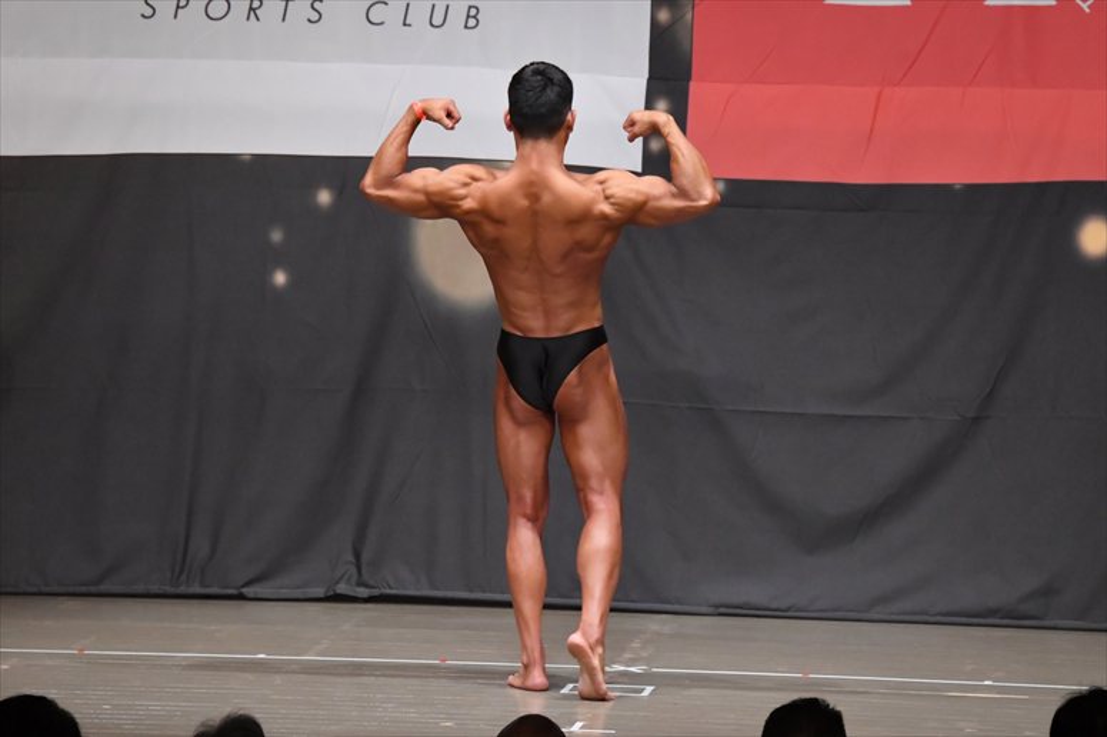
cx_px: 554
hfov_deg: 9.5
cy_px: 368
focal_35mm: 217
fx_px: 6670
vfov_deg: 6.3
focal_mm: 145
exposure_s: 1/400
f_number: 5.6
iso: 6400
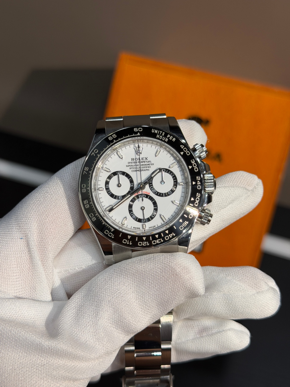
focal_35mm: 48
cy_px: 194
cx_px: 145
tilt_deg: -45.5
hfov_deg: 30.3
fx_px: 536
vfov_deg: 39.7
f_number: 1.78
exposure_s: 1/191
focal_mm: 6.76
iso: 50
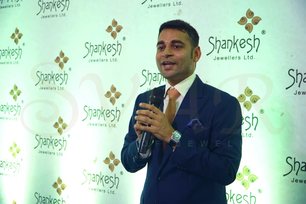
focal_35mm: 52
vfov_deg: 26.0
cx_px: 153
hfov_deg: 38.2
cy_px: 102
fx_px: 442
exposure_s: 1/160
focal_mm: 35
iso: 640
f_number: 4
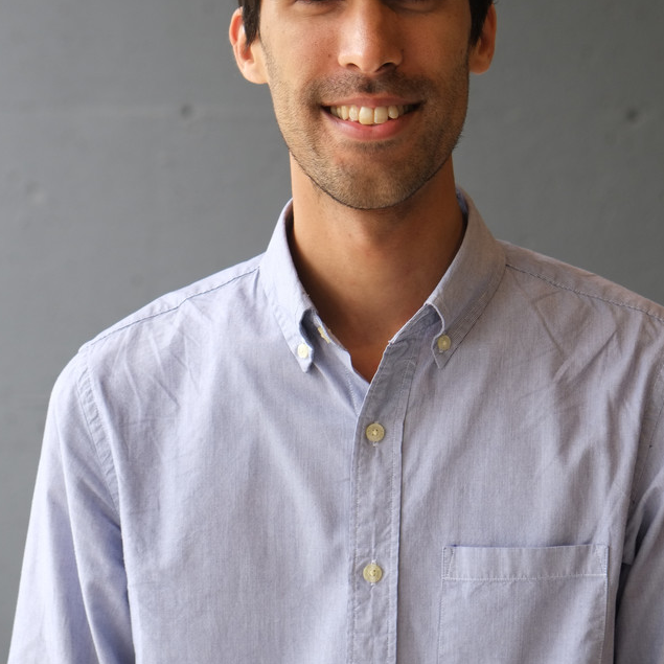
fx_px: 2409
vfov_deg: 15.7
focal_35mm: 111
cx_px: 342
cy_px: 219
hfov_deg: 15.7
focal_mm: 55
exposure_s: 1/90
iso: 400
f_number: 4
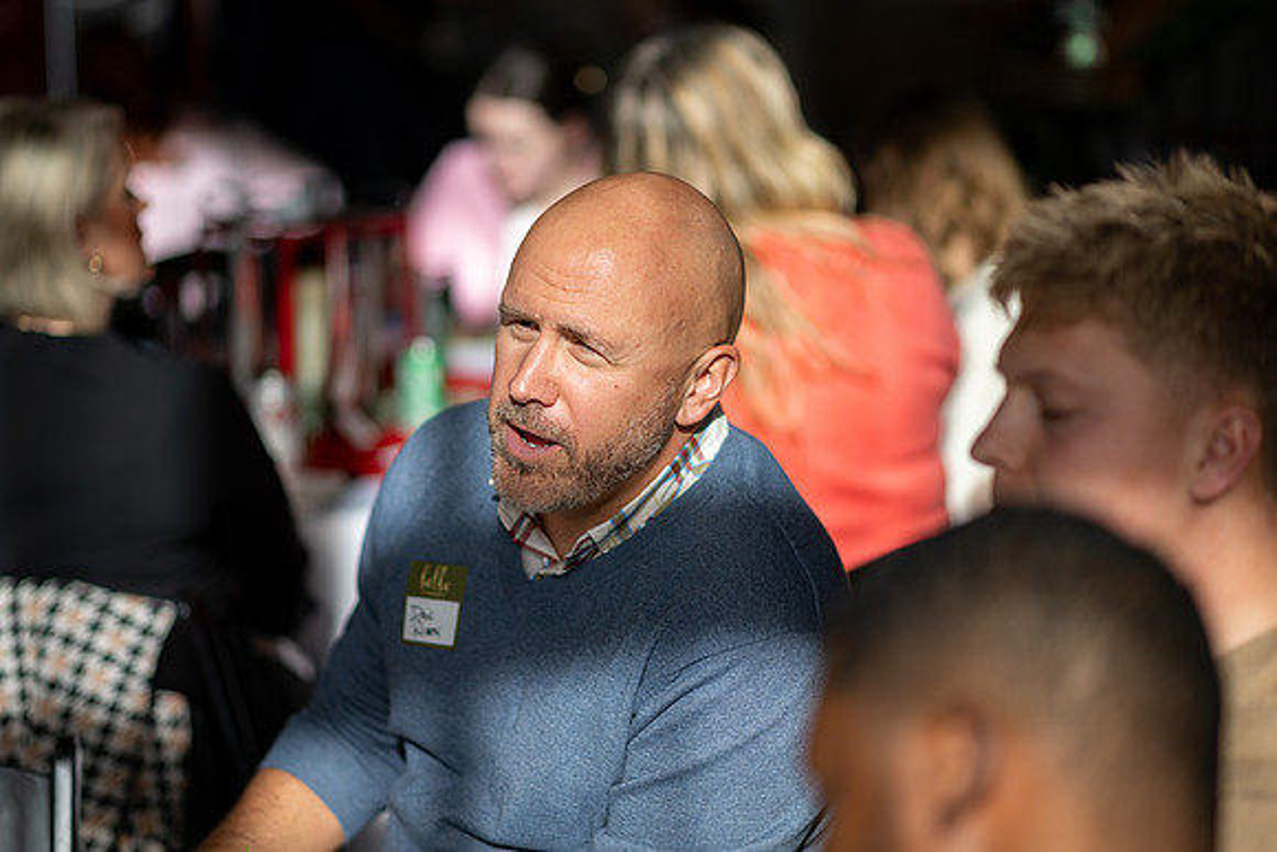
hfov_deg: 23.9
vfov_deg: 16.1
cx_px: 638
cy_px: 426
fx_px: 3016
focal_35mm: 85
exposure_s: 1/2000
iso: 100
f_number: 1.8
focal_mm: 85
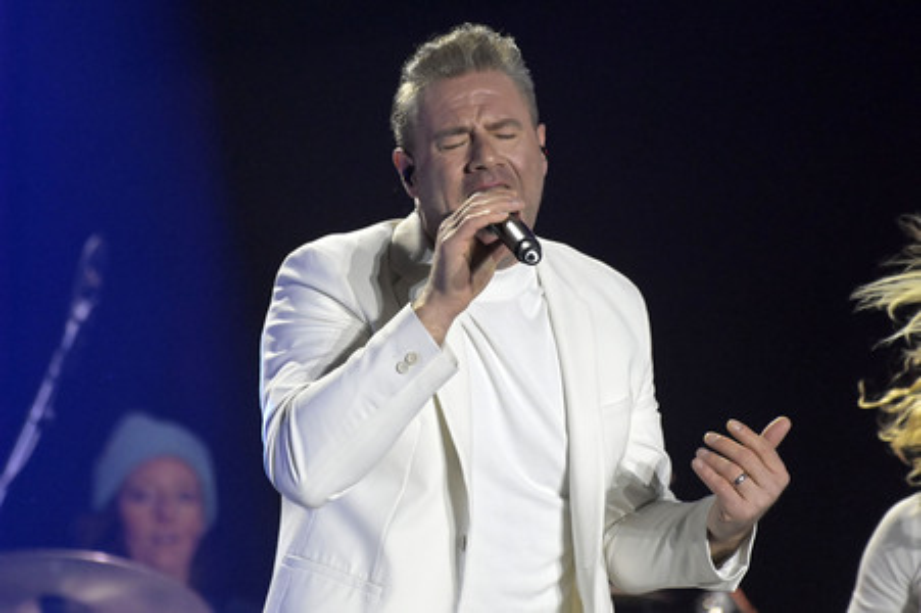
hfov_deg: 4.1
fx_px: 12782
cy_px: 306
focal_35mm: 500
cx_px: 460
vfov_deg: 2.7
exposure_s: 1/640
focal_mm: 500
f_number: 5.6
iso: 12800
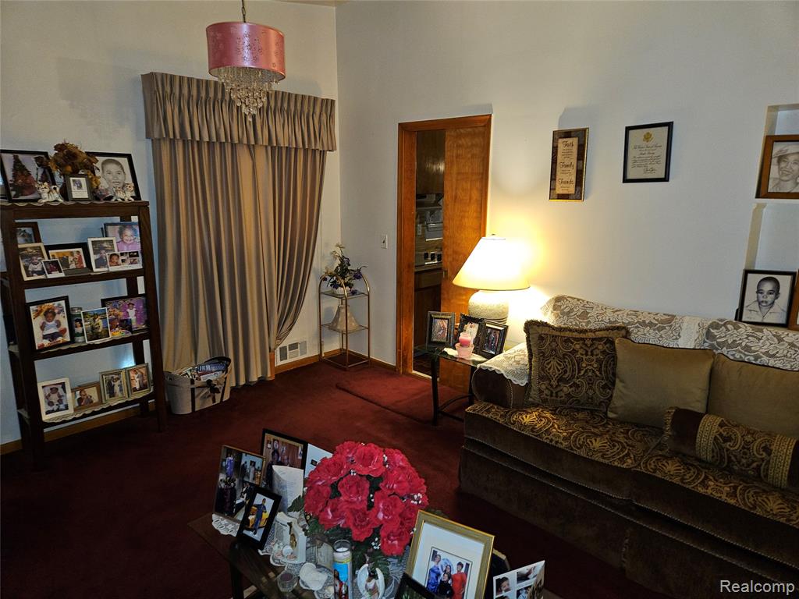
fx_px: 531
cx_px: 400
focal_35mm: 23
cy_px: 300
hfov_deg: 73.9
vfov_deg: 58.9
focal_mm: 5.4
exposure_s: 1/20
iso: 125
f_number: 1.8
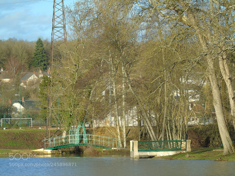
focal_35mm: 212
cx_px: 118
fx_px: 1439
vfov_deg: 7.0
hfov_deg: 9.3
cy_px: 88
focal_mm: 38
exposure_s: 1/200
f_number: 4.7
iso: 80
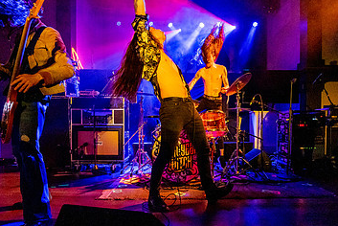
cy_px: 130
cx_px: 181
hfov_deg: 75.9
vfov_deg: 55.0
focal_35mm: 23
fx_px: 216
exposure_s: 1/200
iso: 4000
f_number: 2.8
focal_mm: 14
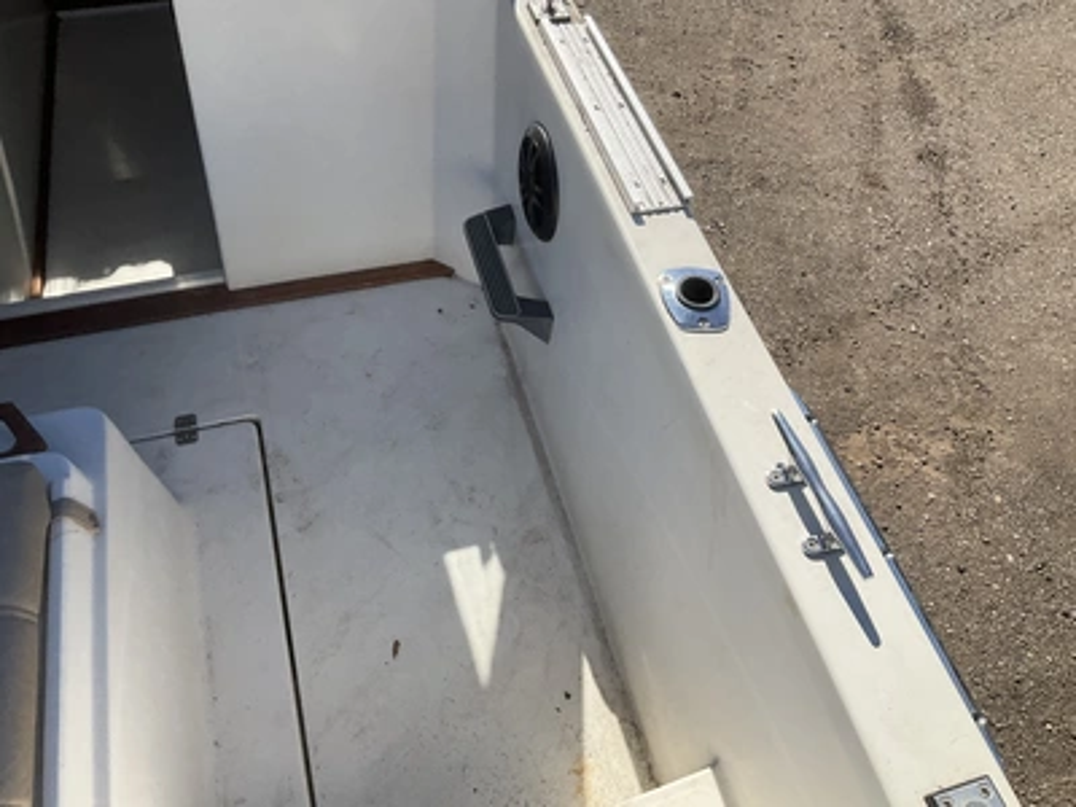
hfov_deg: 61.7
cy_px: 404
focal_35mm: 29
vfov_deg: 48.2
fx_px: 901
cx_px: 538
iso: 25
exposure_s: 1/2141
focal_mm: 3
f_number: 1.8
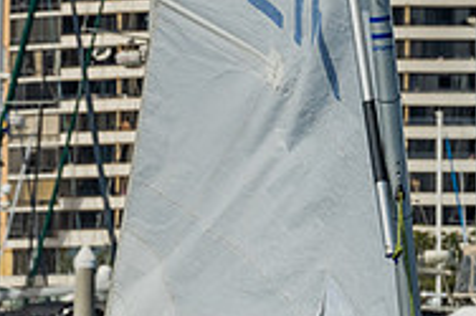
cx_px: -68
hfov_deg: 4.5
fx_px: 6037
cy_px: 450
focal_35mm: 457
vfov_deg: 3.0
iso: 250
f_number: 10
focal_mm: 104
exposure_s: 1/400
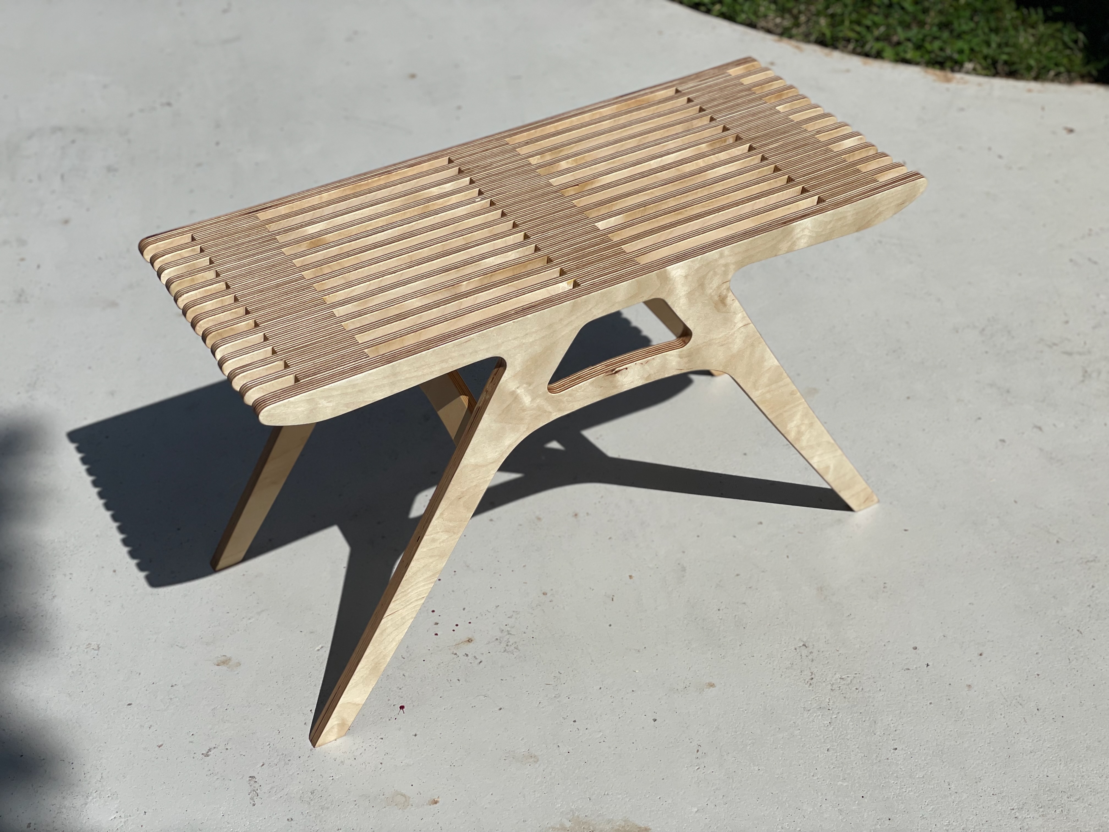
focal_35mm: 52
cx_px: 554
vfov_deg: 28.0
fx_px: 1666
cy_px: 416
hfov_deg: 36.8
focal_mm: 6
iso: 25
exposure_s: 1/6849
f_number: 2
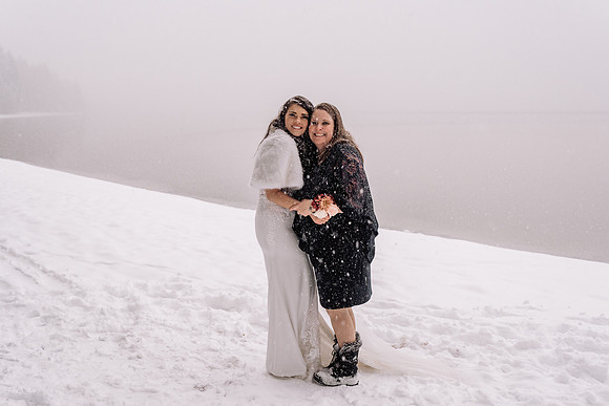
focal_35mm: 35
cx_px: 304
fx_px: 592
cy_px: 203
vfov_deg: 37.9
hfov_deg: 54.4
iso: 1250
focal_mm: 35
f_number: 5
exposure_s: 1/250
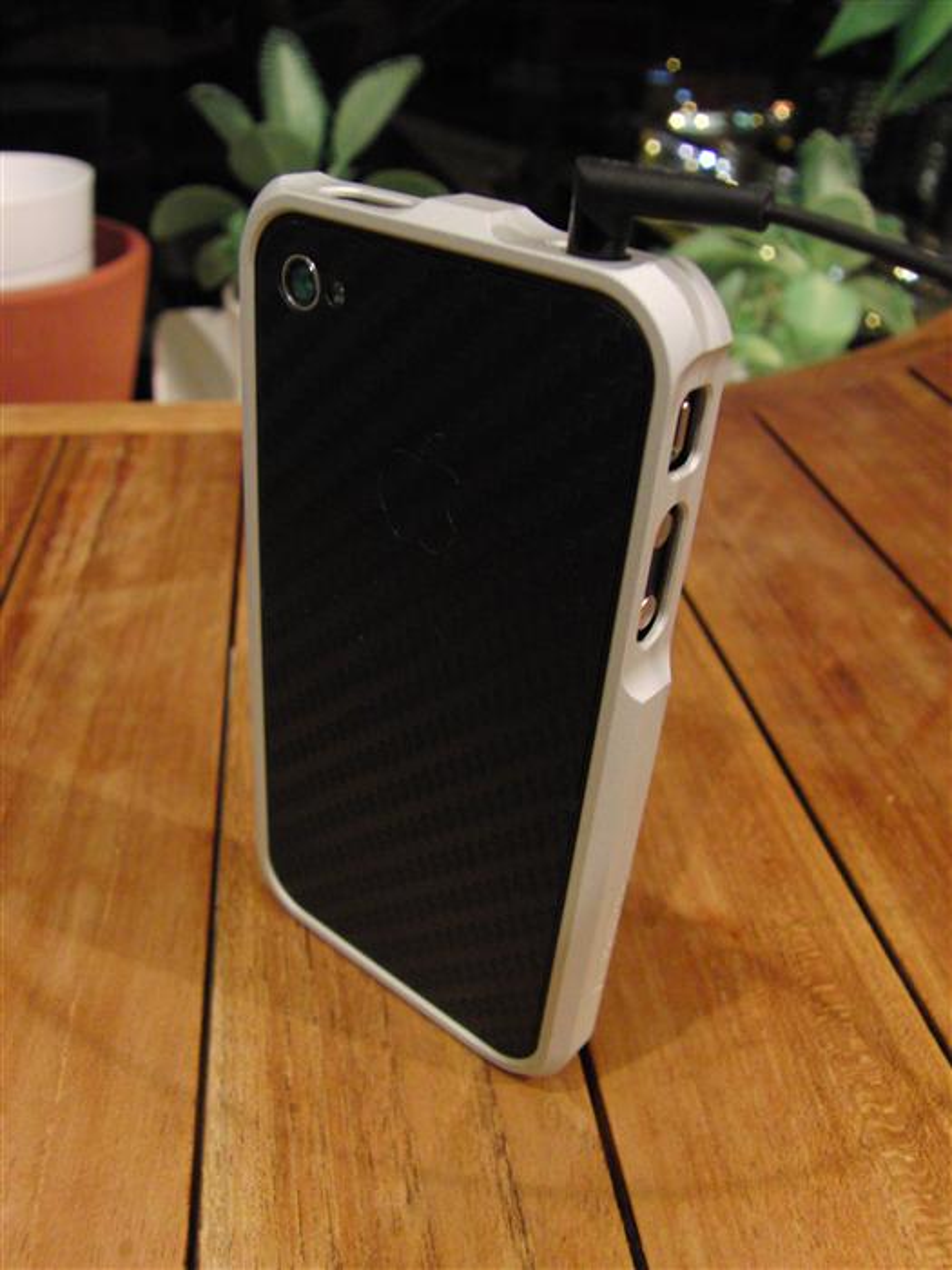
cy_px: 635
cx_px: 476
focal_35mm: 30
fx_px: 1100
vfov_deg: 60.0
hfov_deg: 46.8
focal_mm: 5.3
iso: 400
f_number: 2.8
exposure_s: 1/4
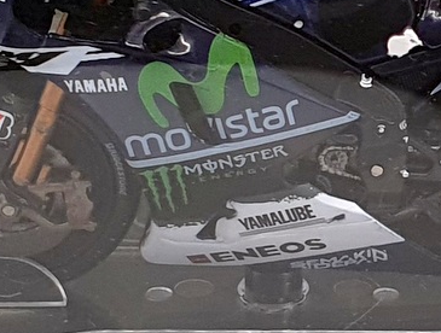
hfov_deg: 33.0
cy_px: 147
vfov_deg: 25.8
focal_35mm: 57
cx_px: 332
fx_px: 728
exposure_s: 1/100
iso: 80
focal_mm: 4.32
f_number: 2.4
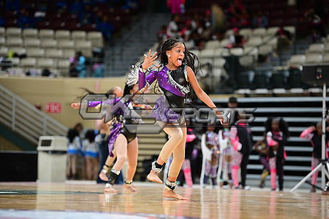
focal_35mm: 160
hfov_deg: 12.8
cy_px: 110
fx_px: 1461
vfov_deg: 8.6
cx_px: 164
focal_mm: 160
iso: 6400
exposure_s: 1/1000
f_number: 3.2
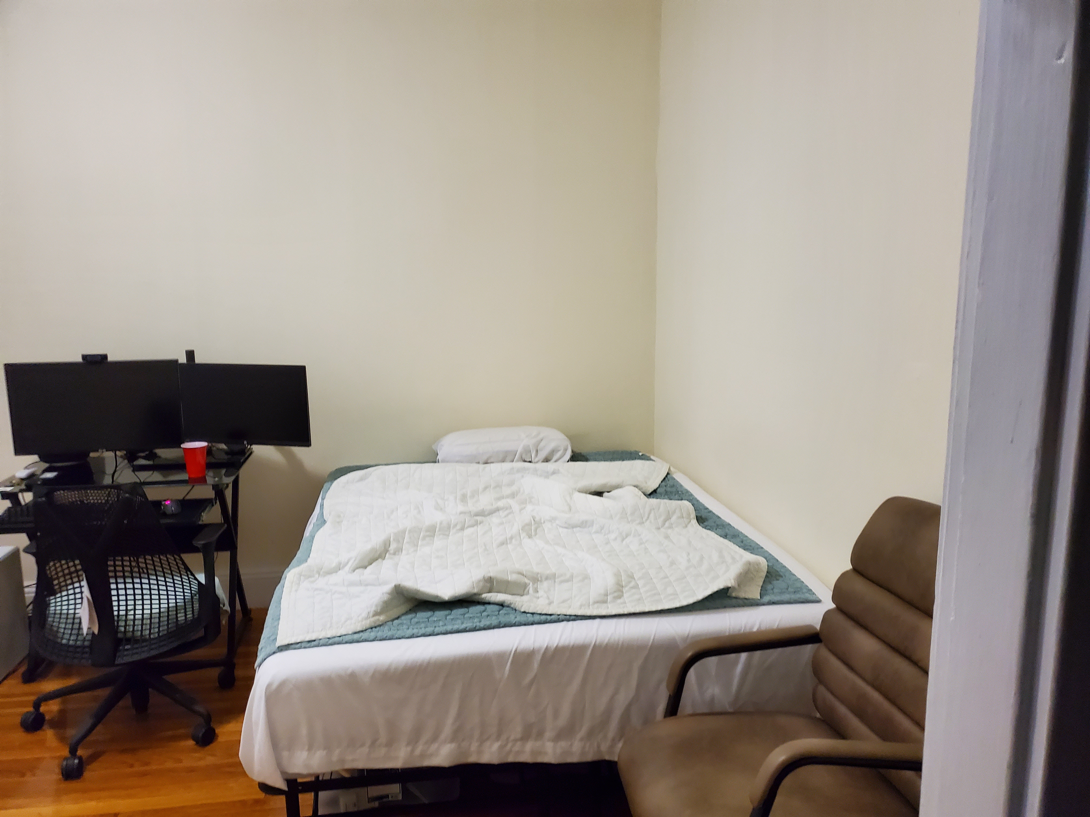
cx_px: 545
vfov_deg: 53.1
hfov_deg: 67.3
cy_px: 408
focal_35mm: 26
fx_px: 819
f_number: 1.5
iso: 500
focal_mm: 4.3
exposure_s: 1/39
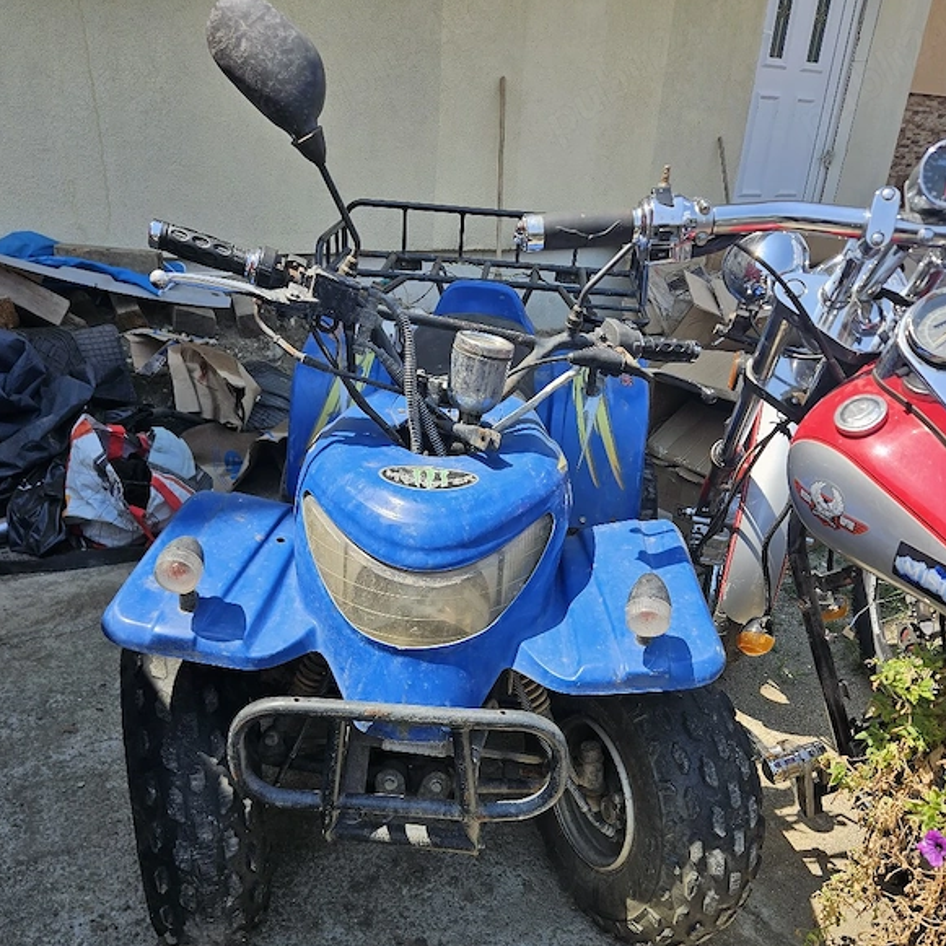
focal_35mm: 28
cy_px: 606
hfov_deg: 57.3
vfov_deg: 56.4
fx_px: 866
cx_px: 462
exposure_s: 1/1250
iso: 25
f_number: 1.8
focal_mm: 5.4
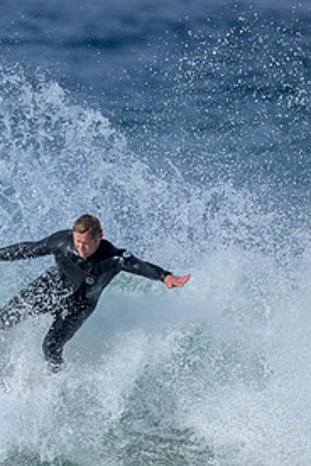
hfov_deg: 0.8
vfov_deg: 1.2
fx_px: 21755
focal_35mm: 1679
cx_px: -49
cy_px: 323
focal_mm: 800
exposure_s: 1/2500
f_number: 6.3
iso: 360
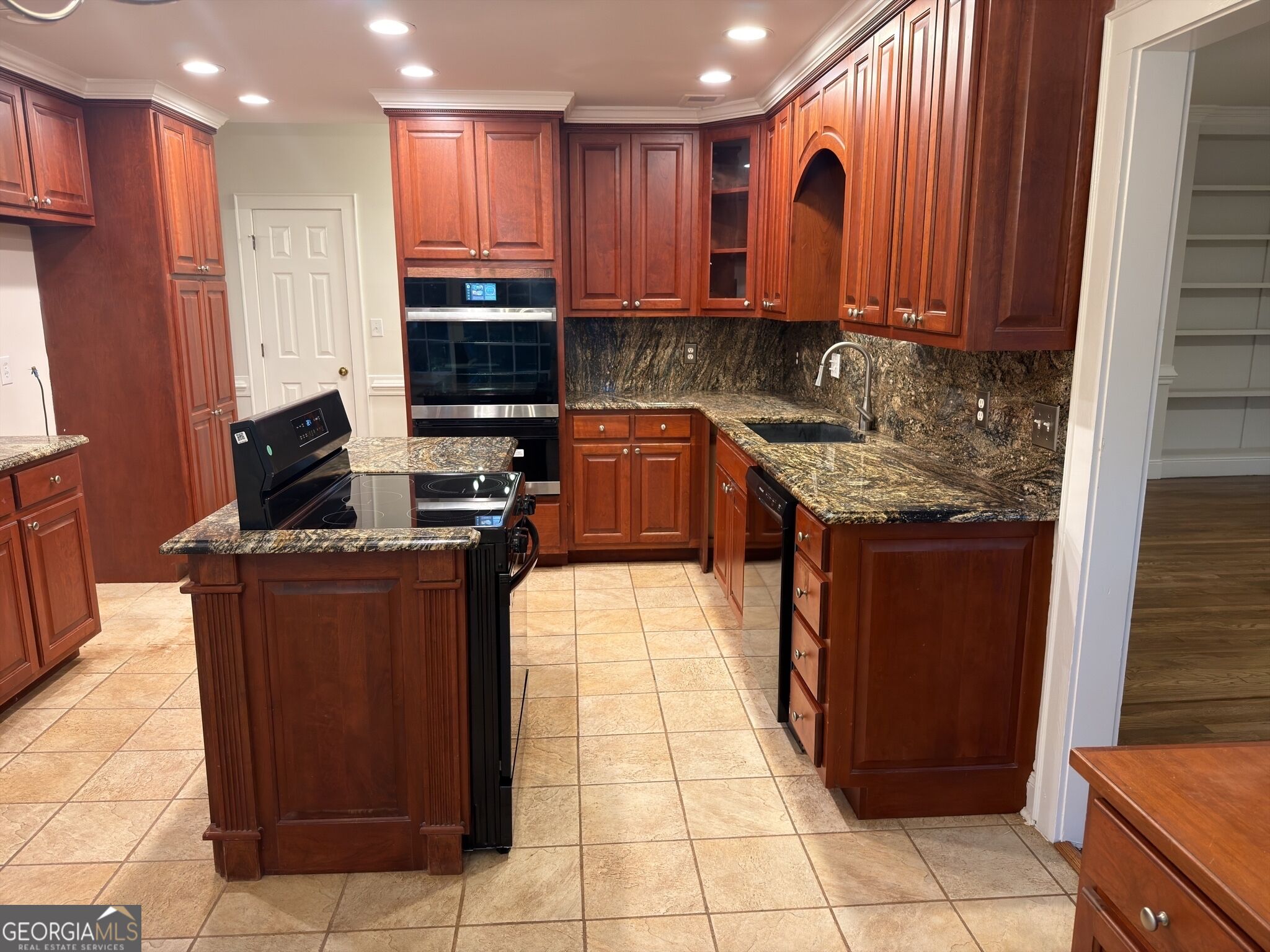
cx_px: 635
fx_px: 881
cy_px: 476
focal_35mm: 24
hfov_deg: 71.6
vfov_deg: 56.8
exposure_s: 1/60
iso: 200
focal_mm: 6.76
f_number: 1.78
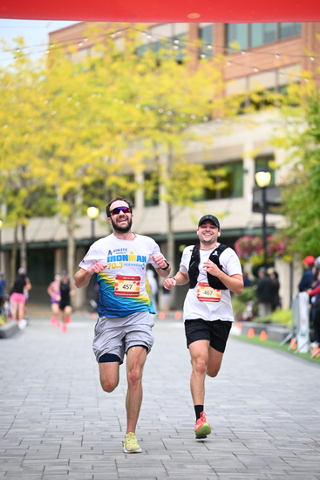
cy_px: 240
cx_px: 160
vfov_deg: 15.2
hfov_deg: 10.2
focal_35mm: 135
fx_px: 1799
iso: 1000
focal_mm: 135
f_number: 2.8
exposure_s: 1/2000
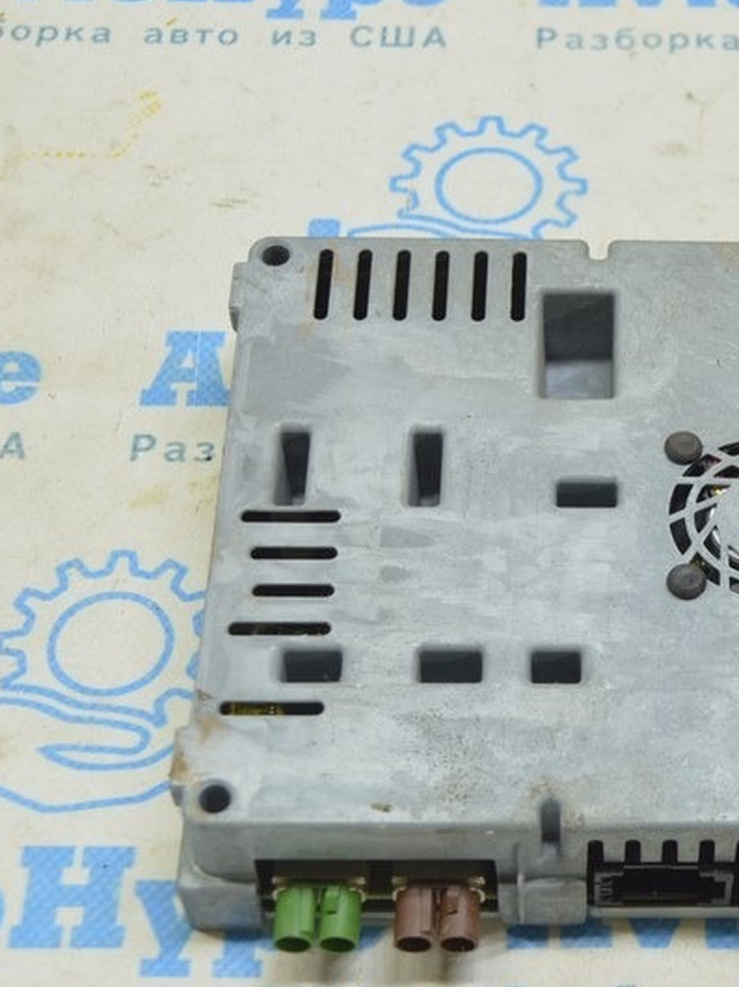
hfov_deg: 18.5
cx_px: 679
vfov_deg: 24.9
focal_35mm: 78
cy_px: 629
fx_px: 2222
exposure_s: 1/20
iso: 400
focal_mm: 28
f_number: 5.6
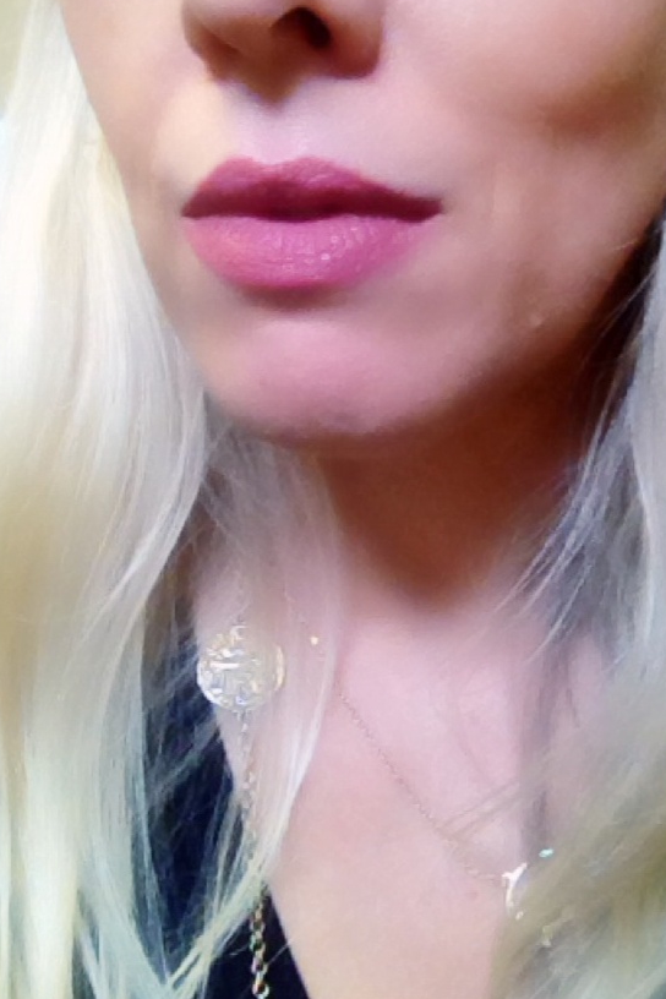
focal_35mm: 37
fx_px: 1027
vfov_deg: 51.9
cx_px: 357
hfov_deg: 35.9
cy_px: 495
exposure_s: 1/30
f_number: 2.4
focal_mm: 1.85
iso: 160
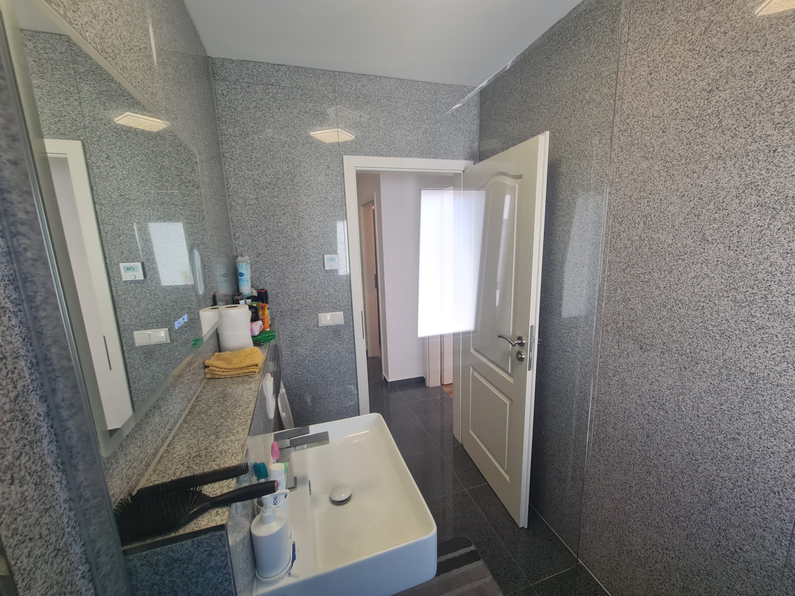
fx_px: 299
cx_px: 398
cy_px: 298
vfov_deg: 89.9
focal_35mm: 13
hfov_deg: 106.2
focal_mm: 2.2
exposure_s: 1/50
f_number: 2.2
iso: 80
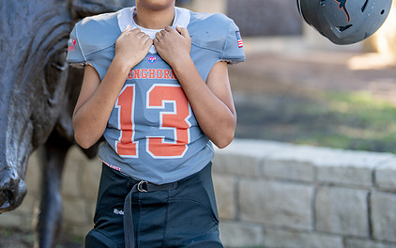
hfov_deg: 27.4
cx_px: 167
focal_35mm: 75
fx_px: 810
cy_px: 62
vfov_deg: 17.3
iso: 100
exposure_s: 1/800
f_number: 1.2
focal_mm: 50
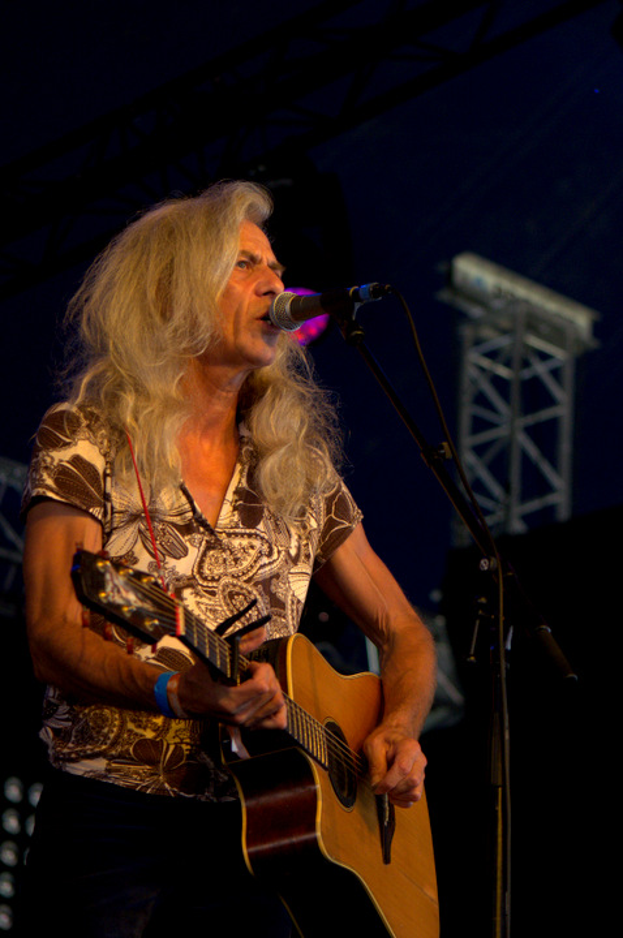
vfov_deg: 17.5
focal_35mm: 117
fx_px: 3046
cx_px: 312
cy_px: 469
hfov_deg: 11.7
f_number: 4
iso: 2500
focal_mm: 78
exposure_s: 1/250
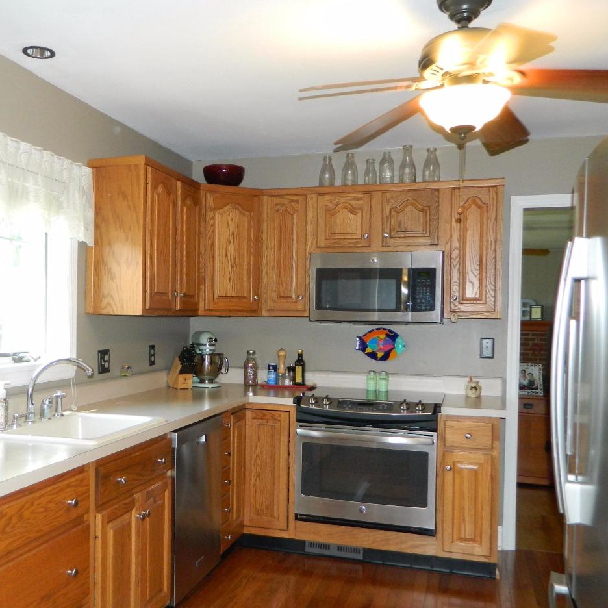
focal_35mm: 34
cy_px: 335
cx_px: 228
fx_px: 676
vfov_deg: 48.4
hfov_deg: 48.0
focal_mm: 4.5
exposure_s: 1/30
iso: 220
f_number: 3.1
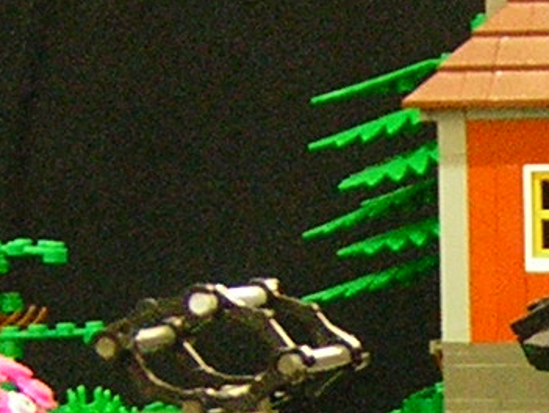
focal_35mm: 214
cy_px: 457
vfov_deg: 6.9
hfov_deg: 8.9
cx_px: 890
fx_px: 3397
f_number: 2.9
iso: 162
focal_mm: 6.1
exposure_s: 1/5.9
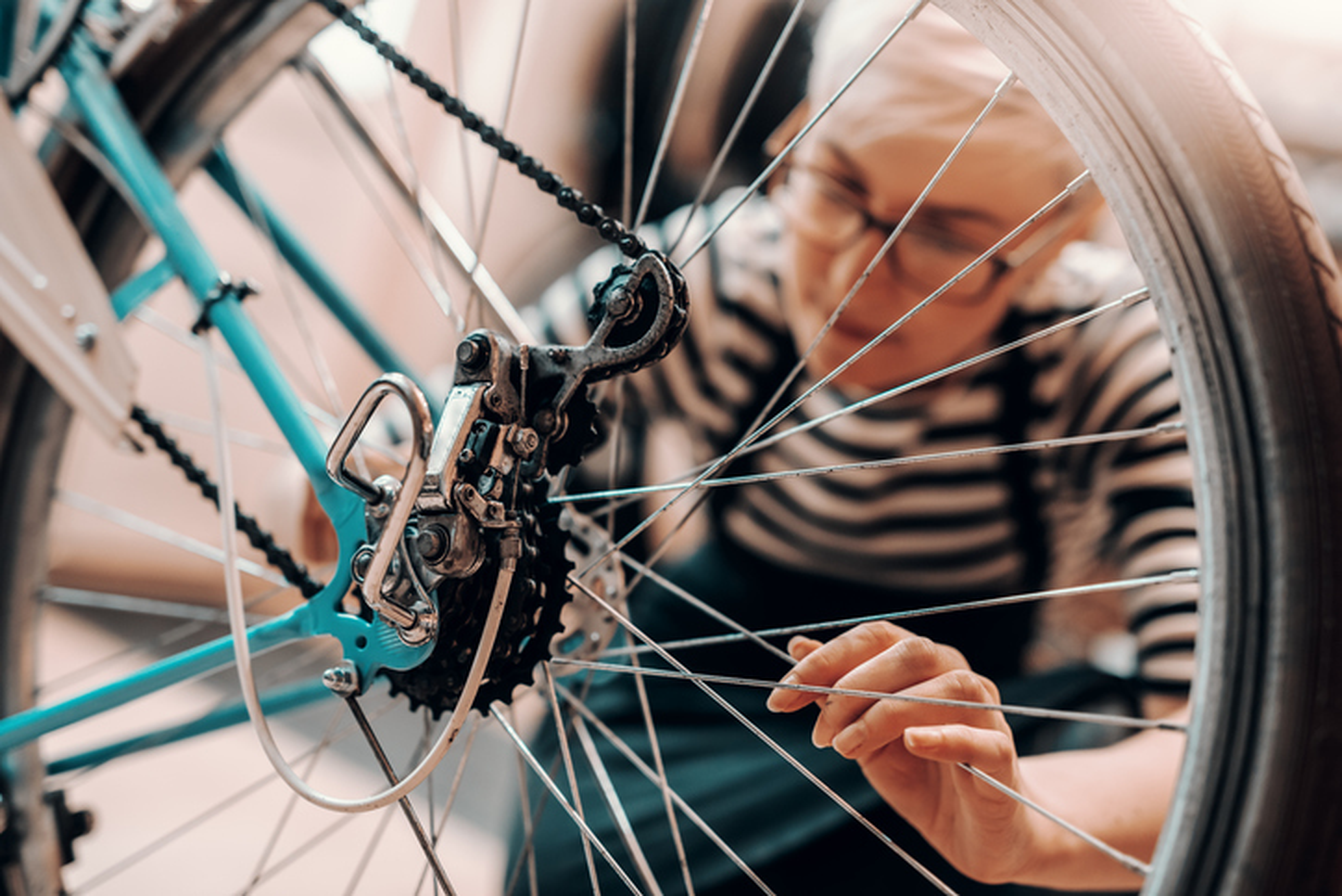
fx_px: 1864
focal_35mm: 50
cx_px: 671
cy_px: 448
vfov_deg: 27.0
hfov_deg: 39.6
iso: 500
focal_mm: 50
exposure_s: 1/100
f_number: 2
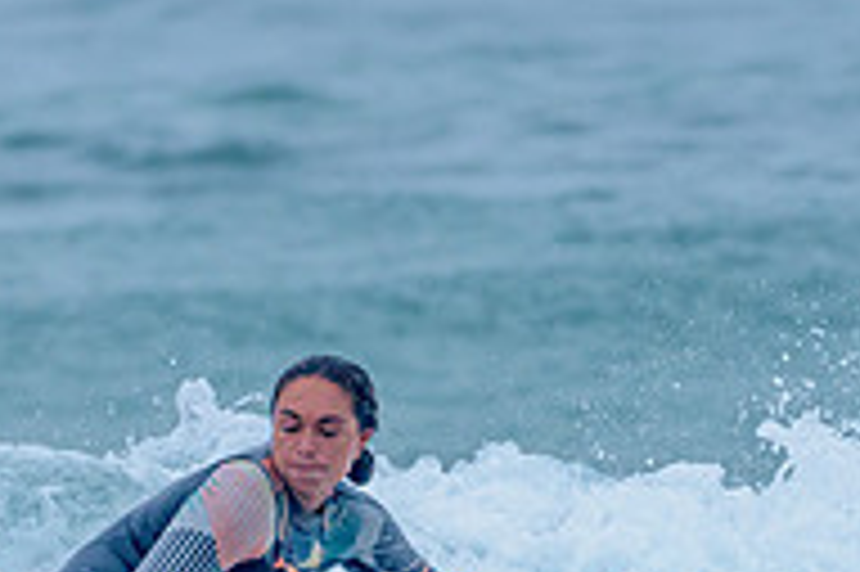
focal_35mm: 1909
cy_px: 572
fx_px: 45564
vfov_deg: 0.7
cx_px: 161
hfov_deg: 1.1
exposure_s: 1/2000
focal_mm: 500
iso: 800
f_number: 5.6
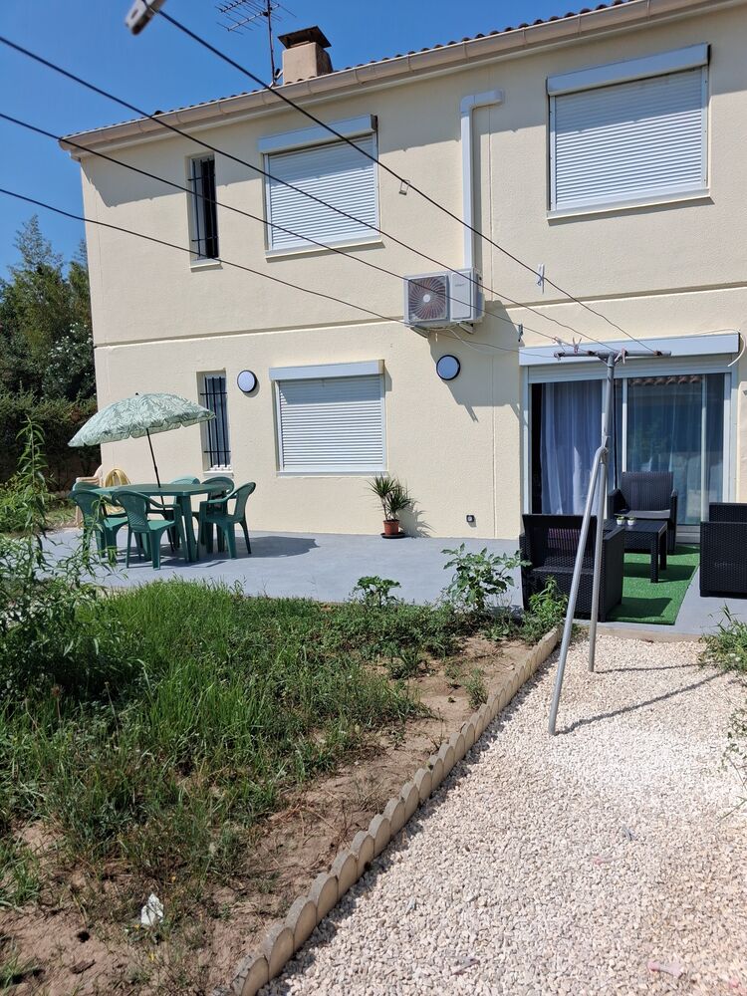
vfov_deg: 65.3
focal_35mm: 27
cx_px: 374
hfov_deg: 51.4
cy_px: 498
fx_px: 777
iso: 25
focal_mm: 4
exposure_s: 1/995
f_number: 1.8
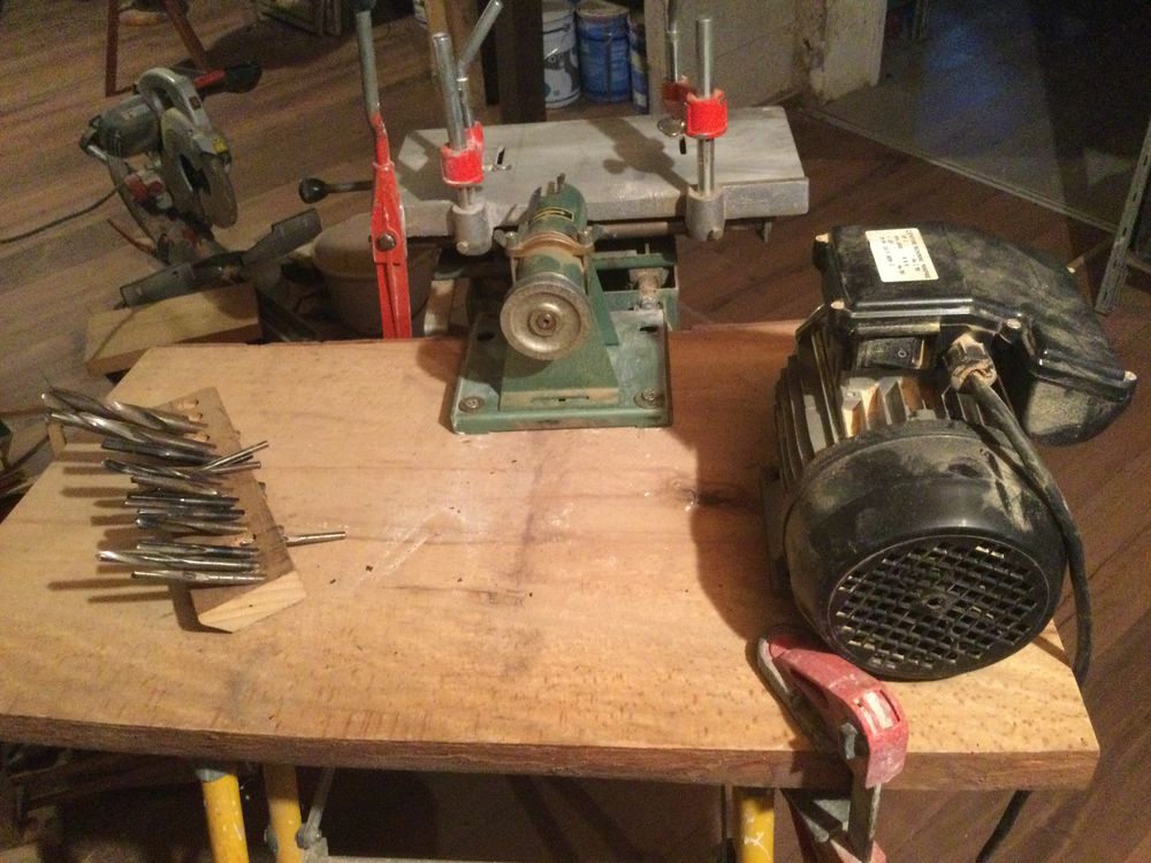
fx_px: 1031
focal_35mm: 31
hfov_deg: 58.4
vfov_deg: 45.4
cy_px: 432
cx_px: 576
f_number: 2.4
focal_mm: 3.3
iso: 320
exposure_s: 1/17
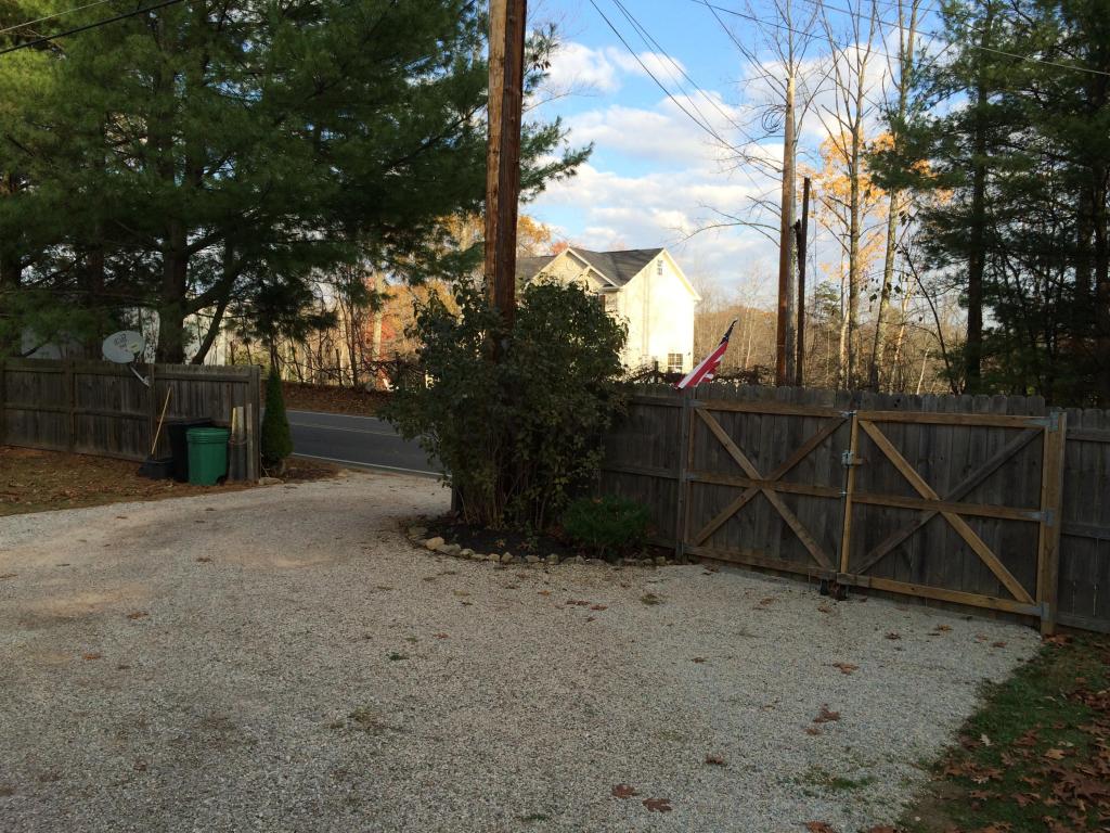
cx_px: 555
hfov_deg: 61.7
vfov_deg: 48.2
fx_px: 930
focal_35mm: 29
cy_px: 416
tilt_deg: -4.2
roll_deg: -0.8
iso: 32
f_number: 2.2
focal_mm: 4.15
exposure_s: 1/733
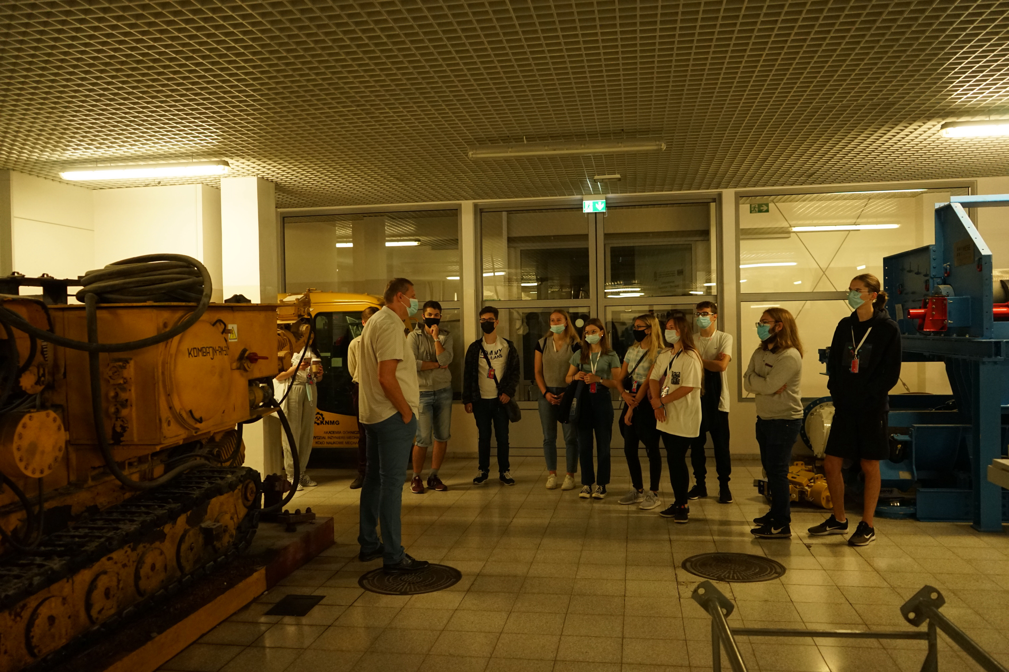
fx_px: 785
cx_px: 504
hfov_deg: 65.5
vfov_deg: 46.4
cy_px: 336
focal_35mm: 28
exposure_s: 1/125
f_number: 3.5
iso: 2000
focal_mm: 28
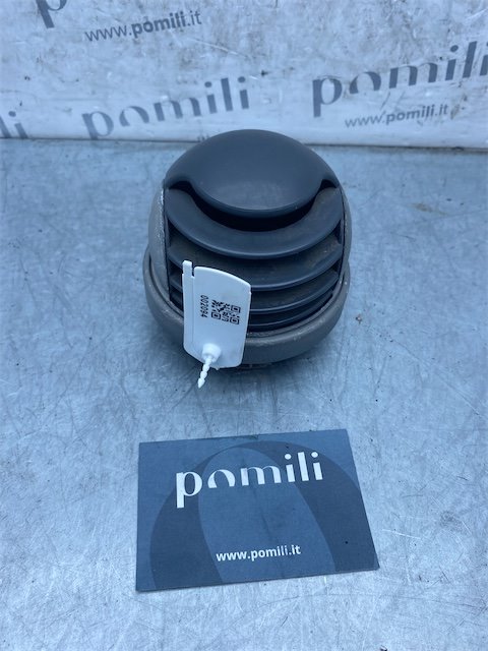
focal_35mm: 26
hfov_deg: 53.1
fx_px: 489
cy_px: 326
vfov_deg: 67.3
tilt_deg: -52.1
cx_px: 244
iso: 32
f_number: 1.8
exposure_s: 1/778
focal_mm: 4.25
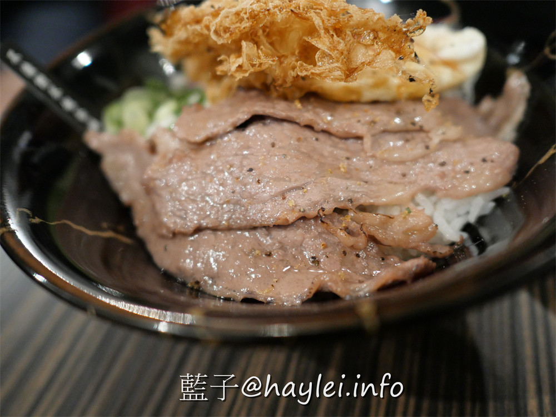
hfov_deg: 60.0
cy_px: 208
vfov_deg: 46.8
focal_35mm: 30
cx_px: 278
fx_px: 482
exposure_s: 1/60
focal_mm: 15
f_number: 1.7
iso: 2000
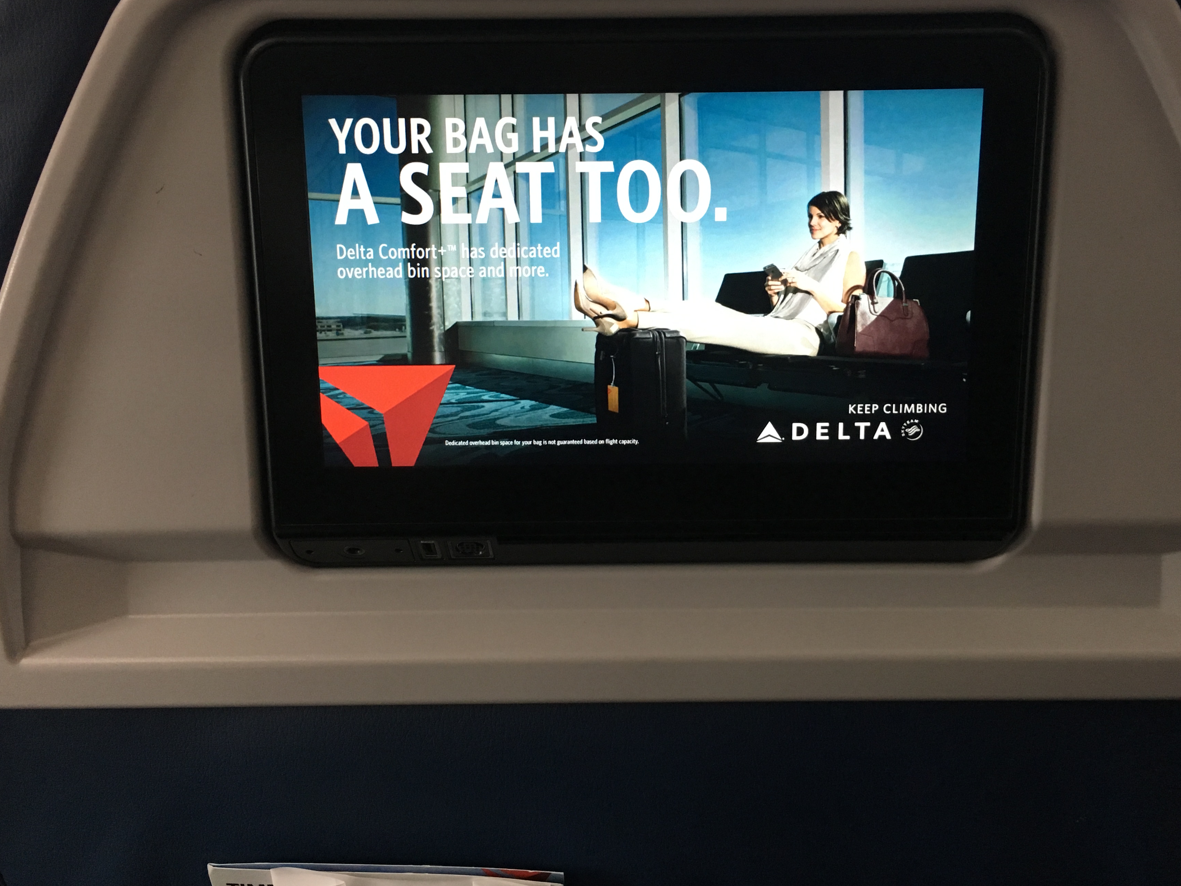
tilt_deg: -6.1
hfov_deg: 53.9
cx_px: 613
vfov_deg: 41.7
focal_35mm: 34
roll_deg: +1.3
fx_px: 1160
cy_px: 399
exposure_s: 1/30
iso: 125
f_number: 2.2
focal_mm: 4.15
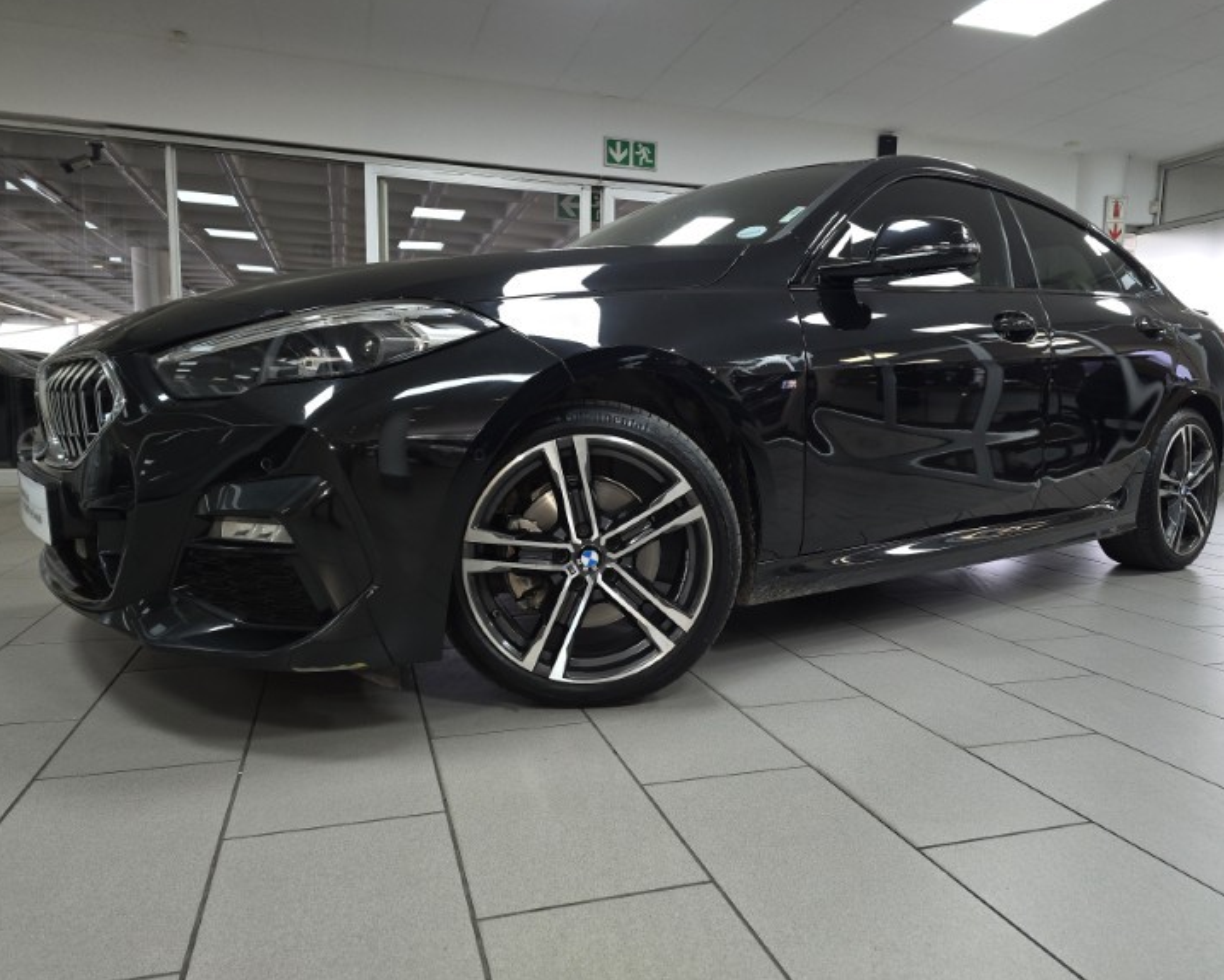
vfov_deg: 56.8
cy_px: 487
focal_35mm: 25
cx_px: 644
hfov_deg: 68.0
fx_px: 906
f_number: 1.7
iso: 100
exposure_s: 1/50
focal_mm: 6.3
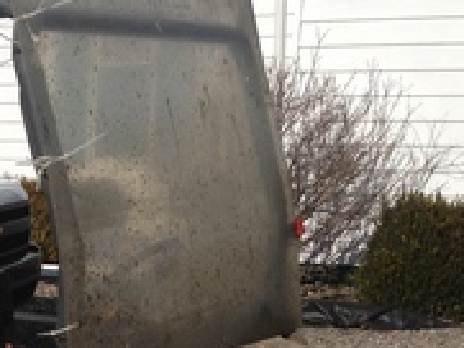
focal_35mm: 99
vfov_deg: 14.3
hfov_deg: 18.9
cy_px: 453
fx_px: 1328
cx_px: -62
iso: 50
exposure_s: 1/3195
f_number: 2.4
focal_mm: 4.13
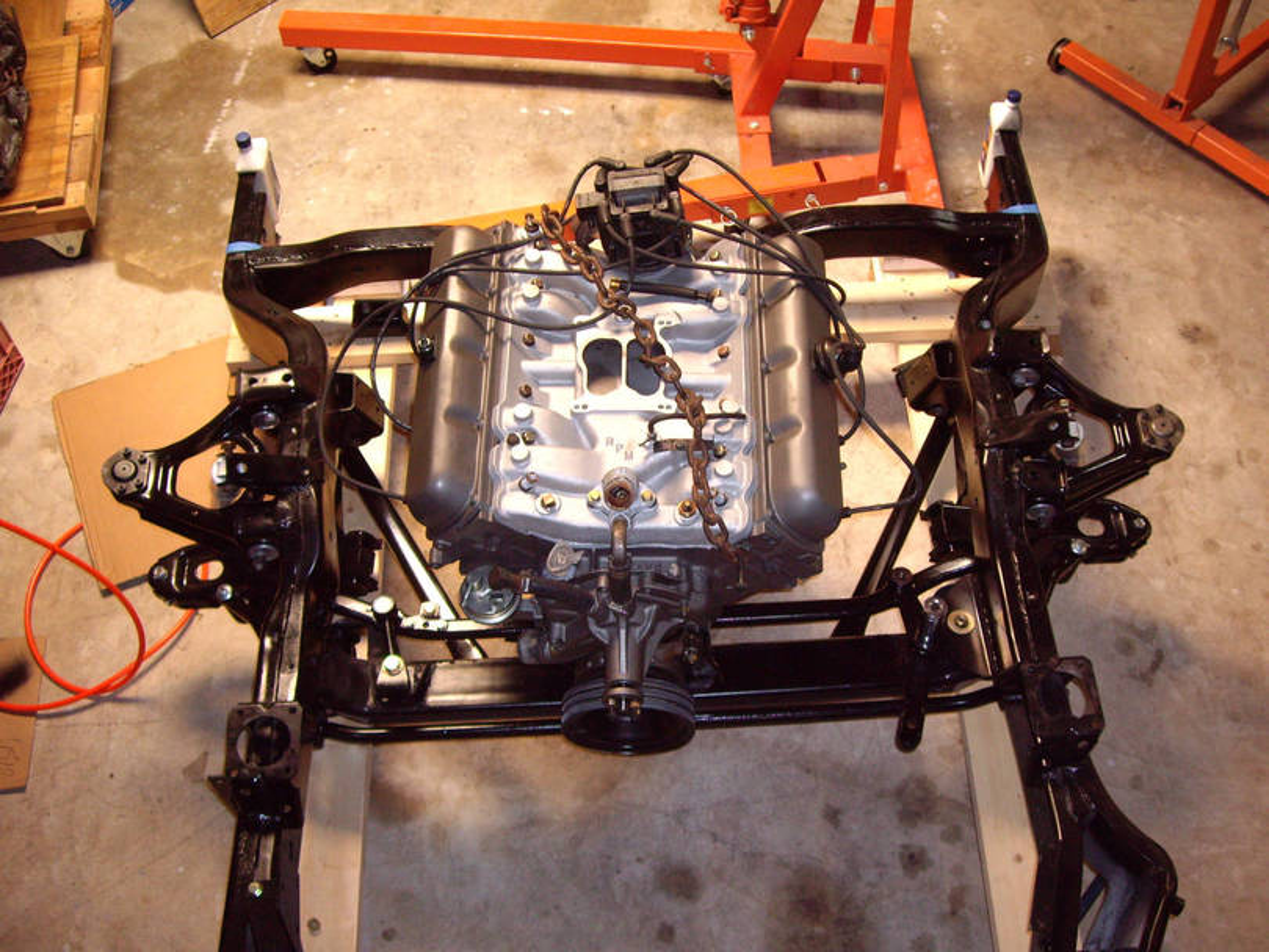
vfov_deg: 37.7
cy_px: 476
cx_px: 634
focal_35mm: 38
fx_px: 1393
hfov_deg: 49.0
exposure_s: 1/60
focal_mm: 6.2
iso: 200
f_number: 2.7
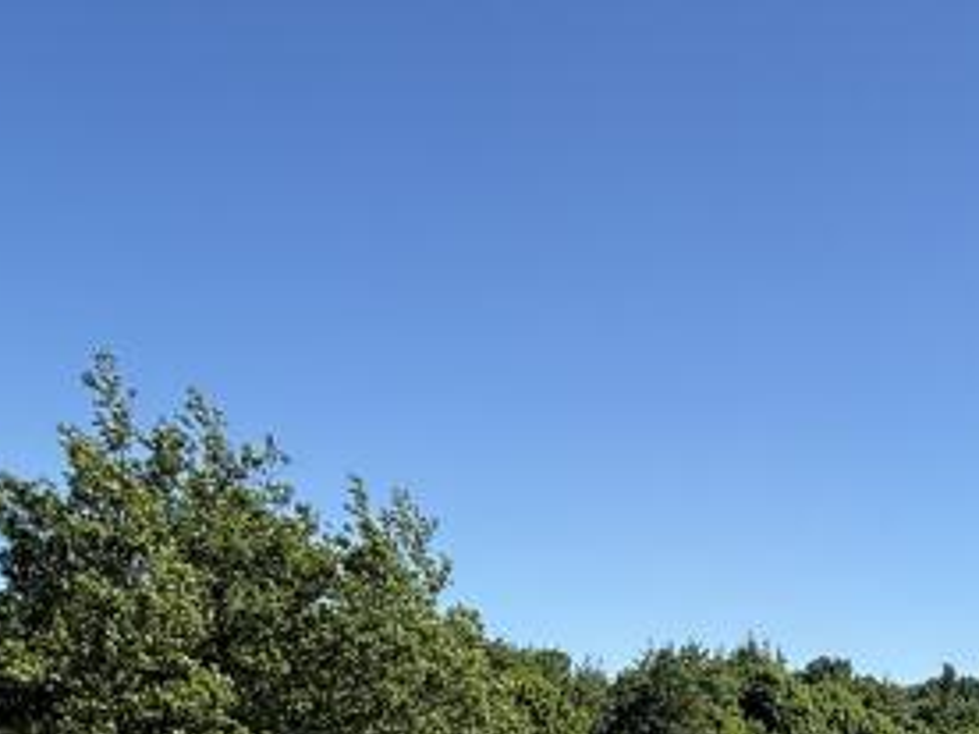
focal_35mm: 52
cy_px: 876
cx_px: 851
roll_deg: -2.7
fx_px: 1471
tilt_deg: -3.2
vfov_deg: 25.3
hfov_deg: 35.0
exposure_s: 1/1795
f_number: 2.2
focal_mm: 2.22
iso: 50
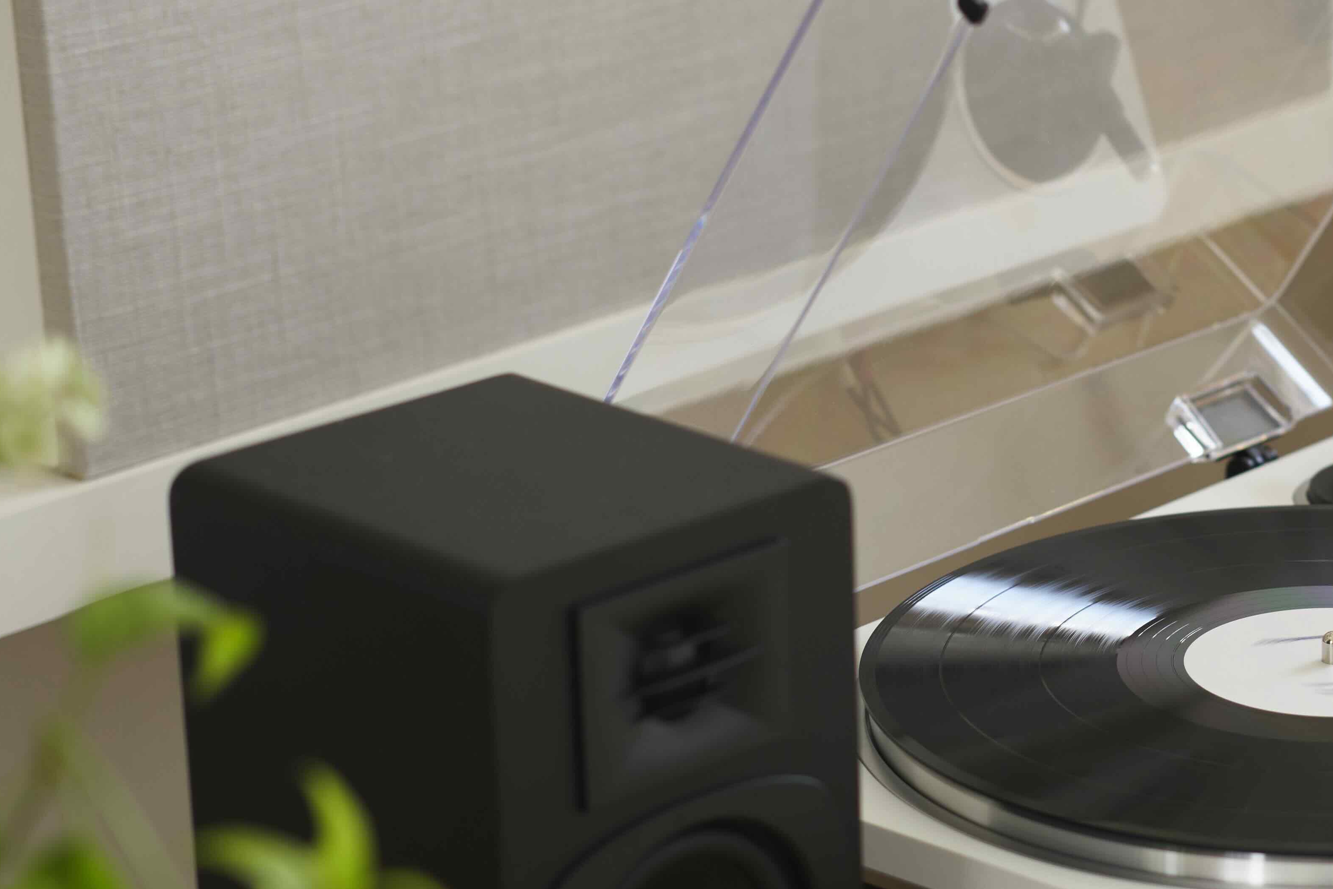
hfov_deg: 18.2
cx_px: 1170
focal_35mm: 111
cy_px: 384
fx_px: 4110
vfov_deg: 12.3
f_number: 2.8
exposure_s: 1/15
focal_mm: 50
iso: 125
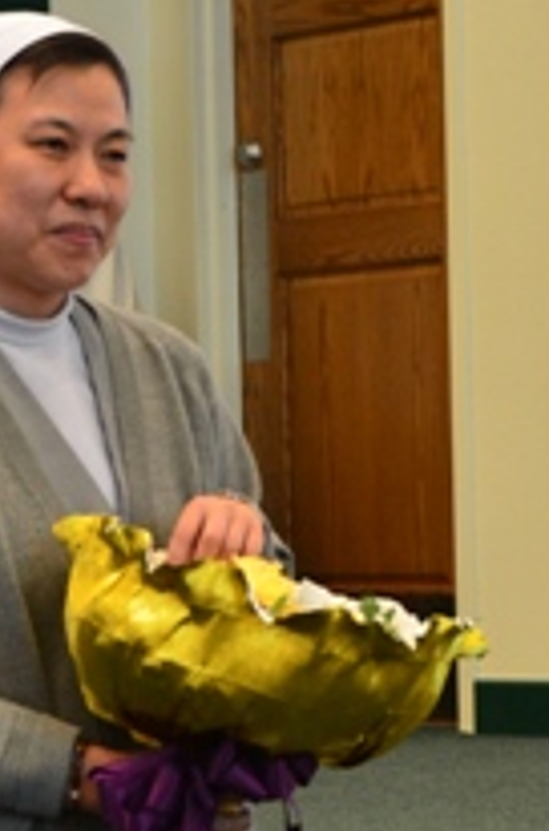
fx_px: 4514
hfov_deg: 7.0
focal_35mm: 196
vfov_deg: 10.5
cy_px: 420
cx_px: 206
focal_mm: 42
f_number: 6.3
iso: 800
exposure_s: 1/15
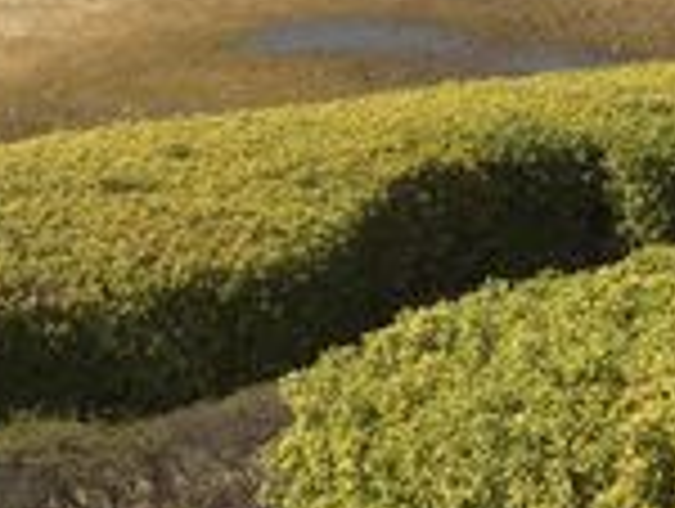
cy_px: -360
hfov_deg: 14.9
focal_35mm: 132
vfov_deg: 10.7
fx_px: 2578
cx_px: 220
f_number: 2.4
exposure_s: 1/1381
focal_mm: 3.3
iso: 25
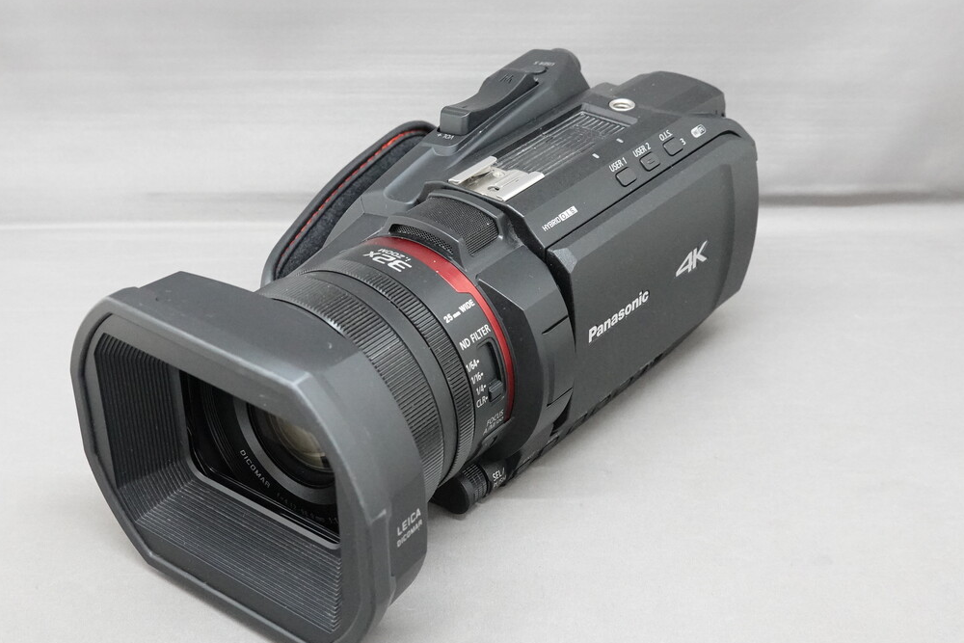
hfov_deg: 33.4
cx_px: 473
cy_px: 318
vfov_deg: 22.6
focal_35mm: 60
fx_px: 1607
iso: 2500
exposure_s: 1/50
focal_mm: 19.03
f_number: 5
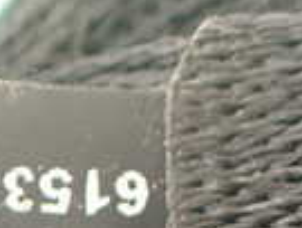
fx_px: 1163
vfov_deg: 10.1
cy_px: 494
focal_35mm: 133
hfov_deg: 14.2
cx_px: -96
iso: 800
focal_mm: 5.4
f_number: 2.3
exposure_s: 1/50
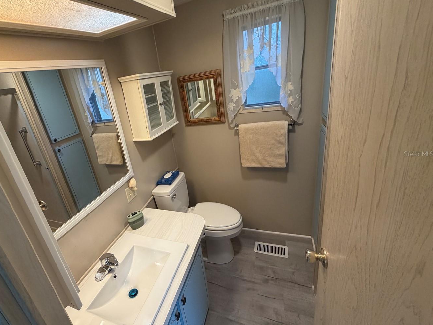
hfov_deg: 89.8
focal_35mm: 17
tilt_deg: -20.5
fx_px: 213
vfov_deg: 74.7
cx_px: 172
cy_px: 154
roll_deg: +10.9
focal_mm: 2.22
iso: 200
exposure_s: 1/120
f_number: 2.2
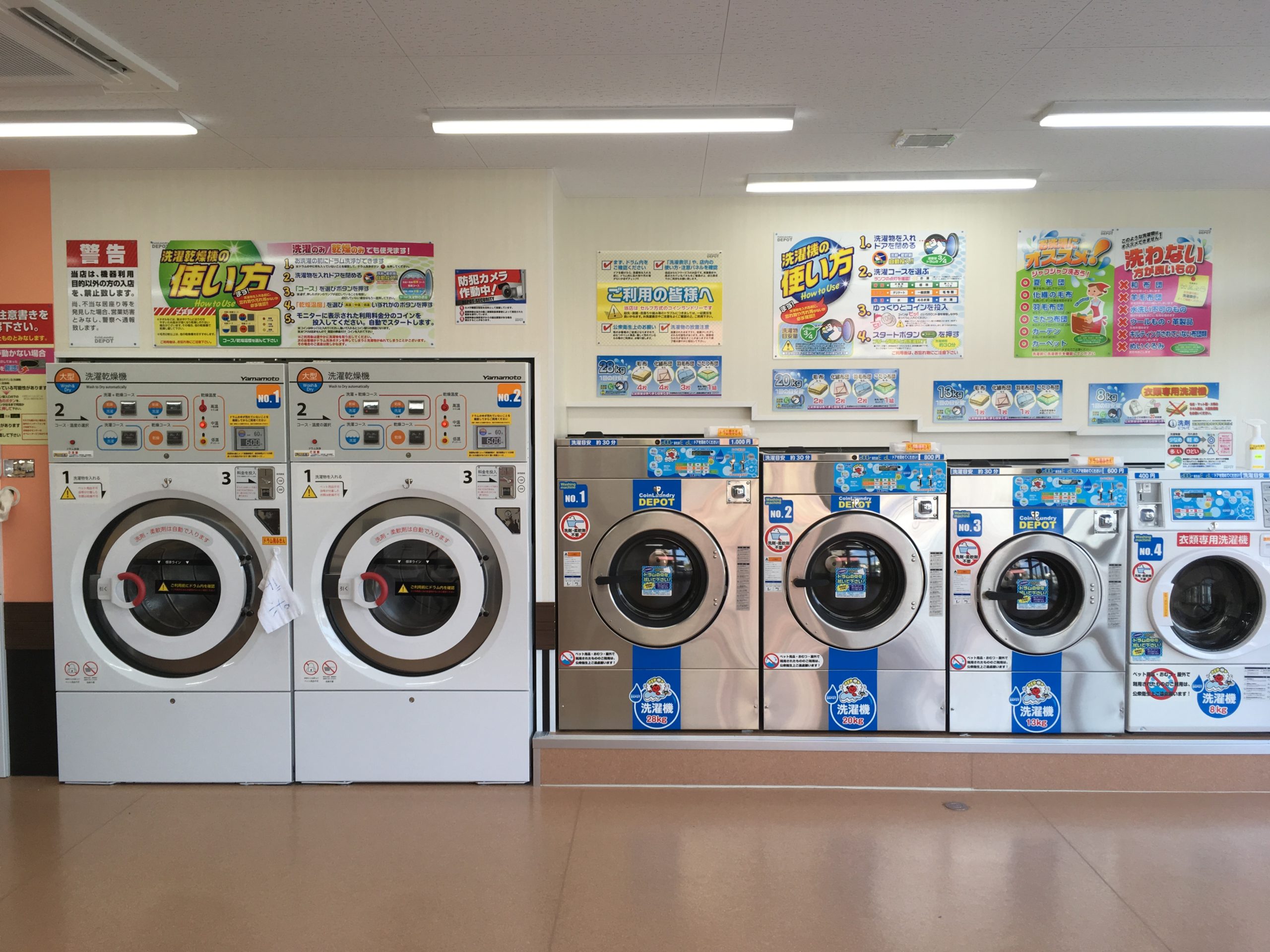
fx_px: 1064
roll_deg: -0.7
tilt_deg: -2.4
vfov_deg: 48.2
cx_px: 635
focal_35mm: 29
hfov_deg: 61.7
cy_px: 476
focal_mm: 4.15
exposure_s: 1/120
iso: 32
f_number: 2.2
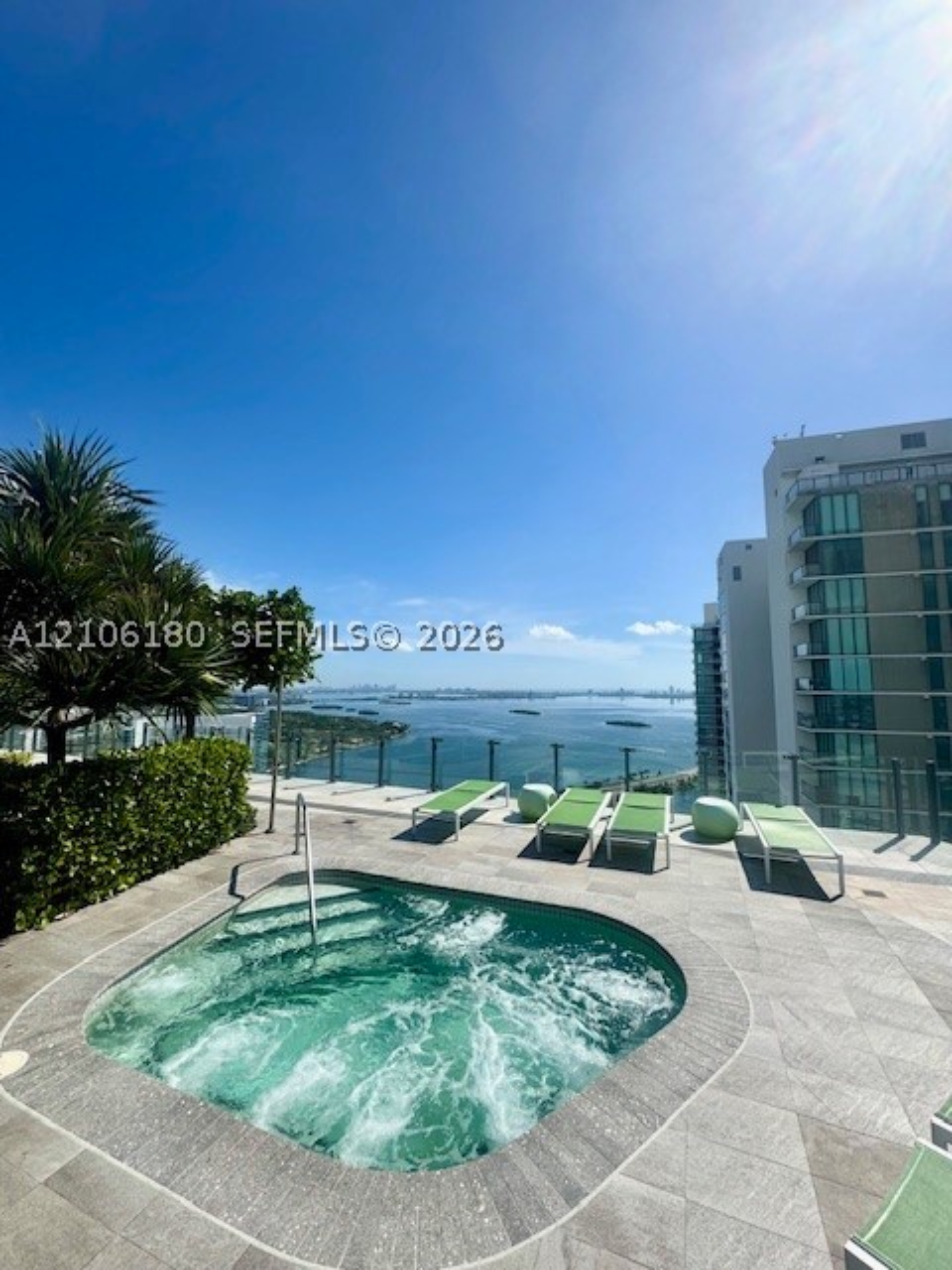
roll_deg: -0.4
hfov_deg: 85.7
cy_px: 635
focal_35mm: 14
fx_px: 513
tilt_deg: +5.8
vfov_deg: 102.1
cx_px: 476
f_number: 2.2
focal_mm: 2.22
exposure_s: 1/3717
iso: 50
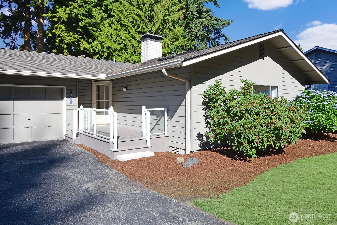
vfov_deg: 53.1
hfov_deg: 73.7
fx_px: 225
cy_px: 112
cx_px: 168
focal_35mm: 24
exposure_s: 1/100
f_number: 13
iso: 125
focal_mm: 16
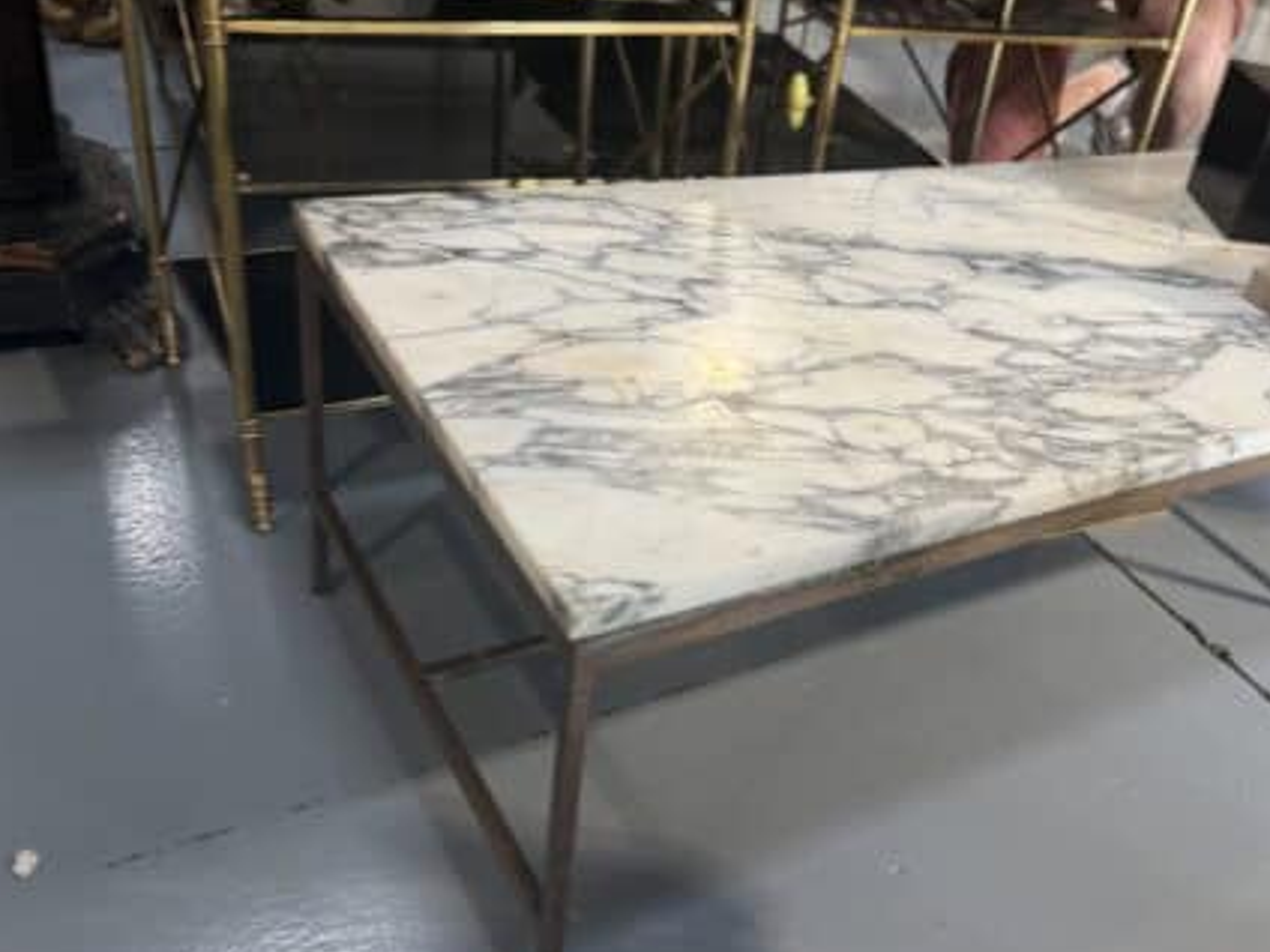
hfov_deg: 52.5
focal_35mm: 34
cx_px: 887
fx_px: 1247
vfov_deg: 41.8
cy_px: 470
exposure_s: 1/50
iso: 125
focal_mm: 6.8
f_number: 1.8
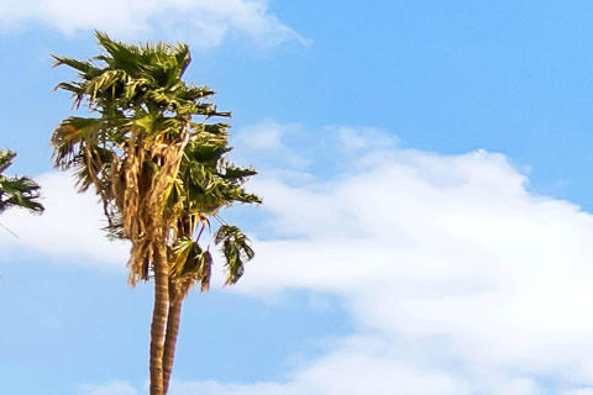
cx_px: 1793
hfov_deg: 11.3
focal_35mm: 103
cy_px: 1026
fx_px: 1699
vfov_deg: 10.8
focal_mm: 11
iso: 160
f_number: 9
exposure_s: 1/320
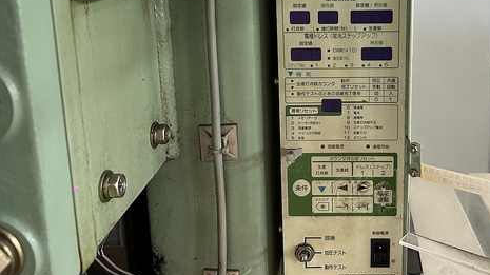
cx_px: 336
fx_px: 506
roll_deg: +1.5
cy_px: 52
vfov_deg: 29.6
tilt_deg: -11.3
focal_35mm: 39
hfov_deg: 50.5
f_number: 1.5
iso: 200
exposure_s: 1/60
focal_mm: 5.7
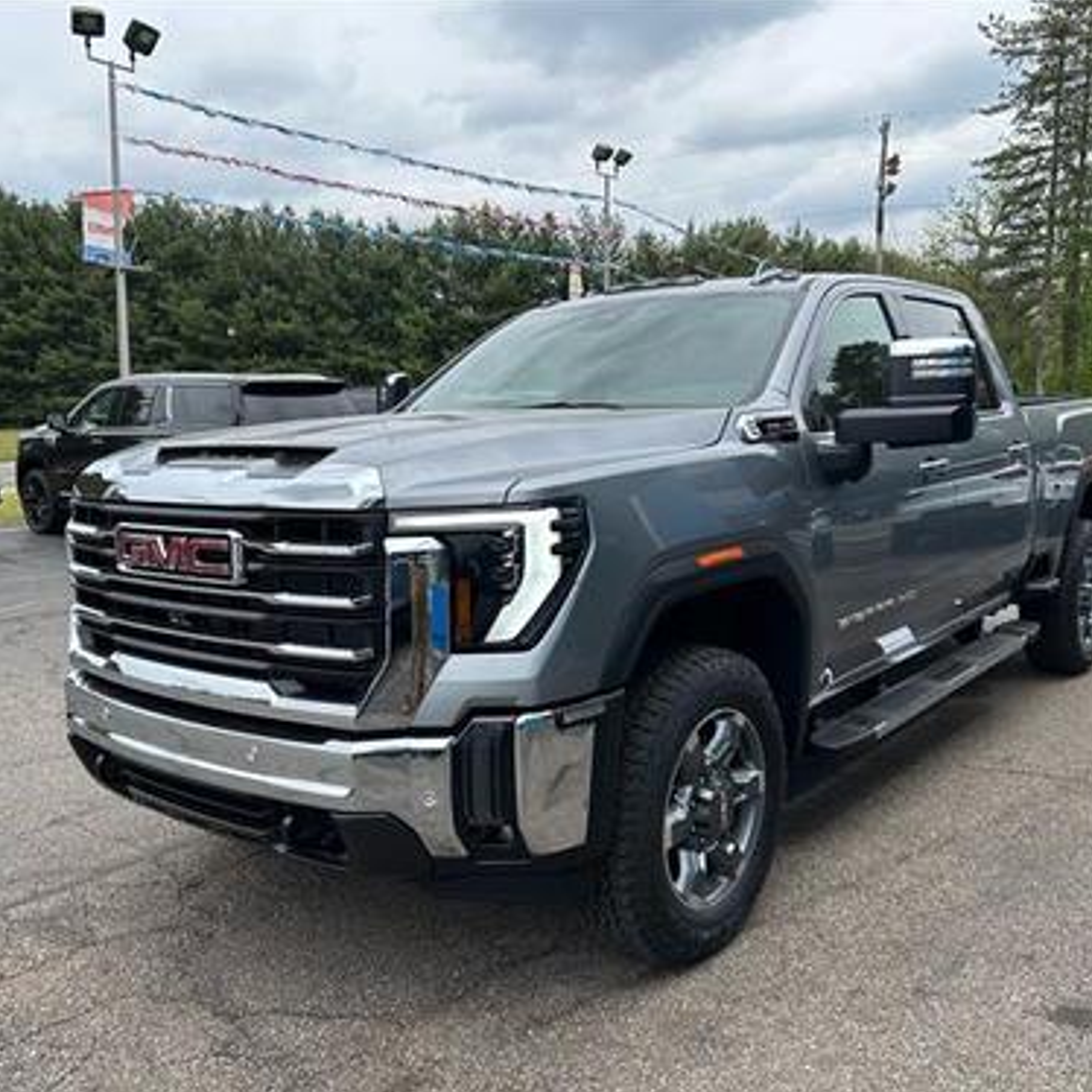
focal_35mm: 31
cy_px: 546
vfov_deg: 52.5
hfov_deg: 52.5
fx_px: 1106
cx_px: 543
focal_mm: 5.7
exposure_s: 1/2045
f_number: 1.5
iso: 50
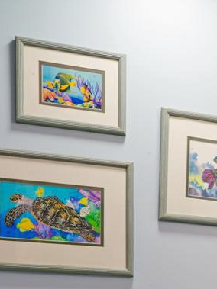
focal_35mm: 78
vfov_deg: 22.6
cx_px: 406
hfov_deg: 15.7
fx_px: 652
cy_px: 364
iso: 100
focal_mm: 10
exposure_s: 1/30
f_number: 2.8
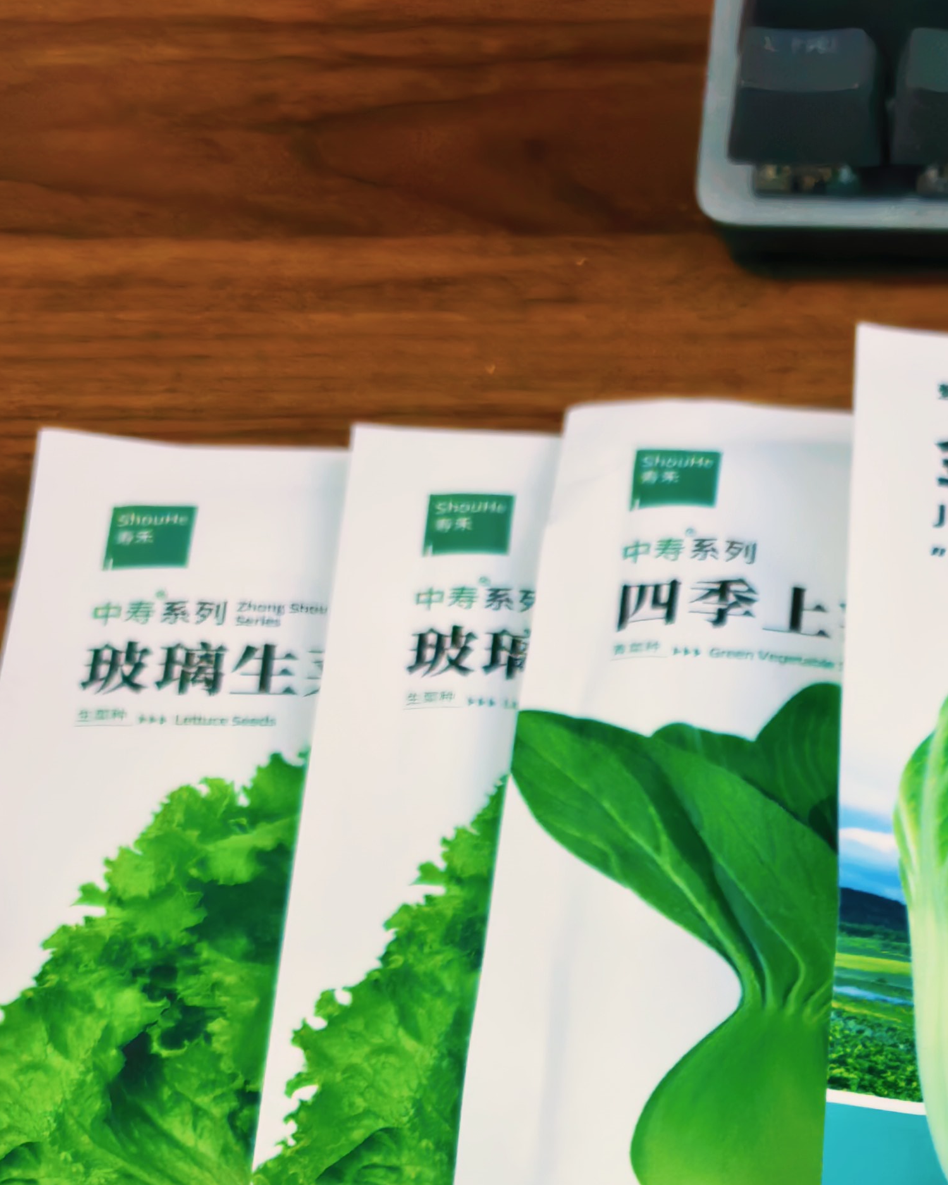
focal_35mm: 72
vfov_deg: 22.5
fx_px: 2525
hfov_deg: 20.1
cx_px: 1090
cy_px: 1685
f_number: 2
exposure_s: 1/100
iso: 100
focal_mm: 5.75
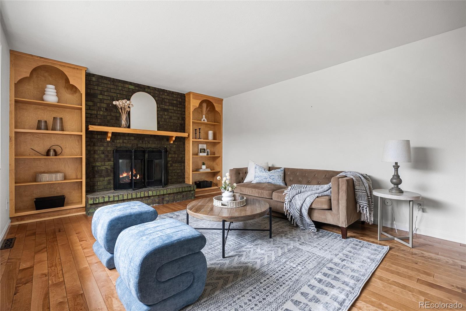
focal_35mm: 16
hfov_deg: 96.7
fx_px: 207
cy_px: 156
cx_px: 233
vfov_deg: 73.8
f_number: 8
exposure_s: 1.6
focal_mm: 16
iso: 200
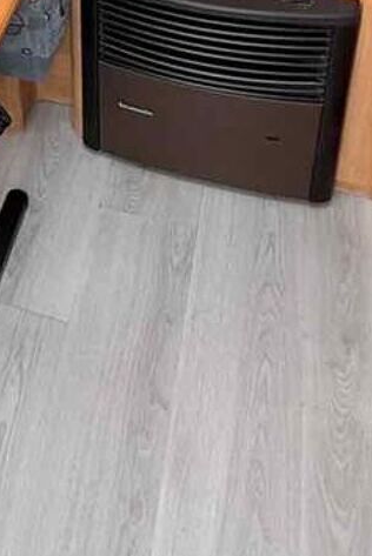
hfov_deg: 28.6
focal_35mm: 41
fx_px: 635
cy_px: -148
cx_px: -68
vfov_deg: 34.9
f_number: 2.2
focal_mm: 2.22
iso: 80
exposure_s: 1/99
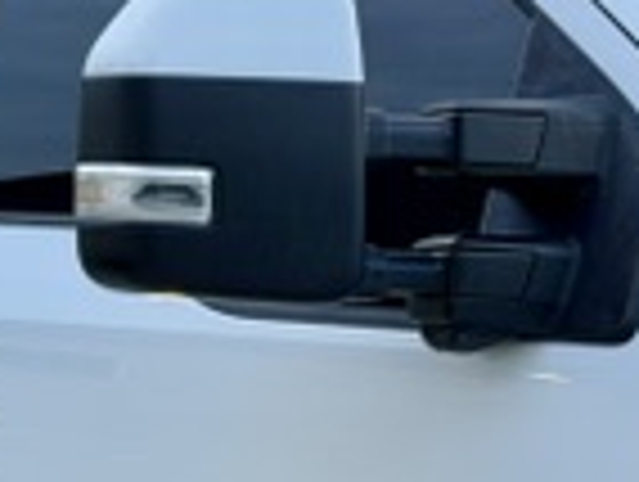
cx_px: -176
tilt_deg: -0.7
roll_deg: +0.7
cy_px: 405
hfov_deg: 11.9
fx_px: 2996
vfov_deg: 9.2
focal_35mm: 162
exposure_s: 1/121
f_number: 1.78
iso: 80
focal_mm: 6.76
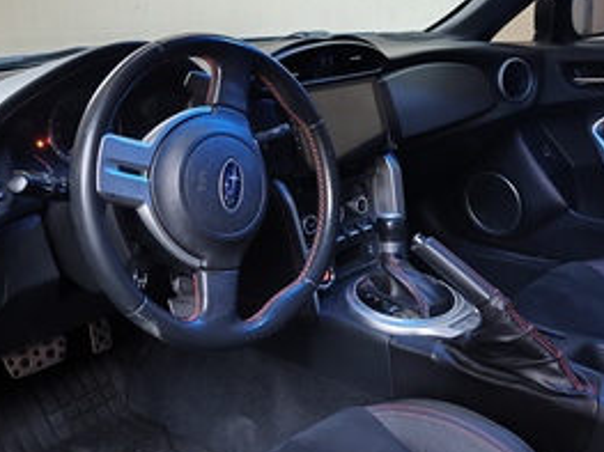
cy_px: 146
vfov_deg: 35.5
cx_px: 327
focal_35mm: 40
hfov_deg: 46.8
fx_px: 698
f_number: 1.65
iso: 2500
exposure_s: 1/25
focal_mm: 6.19
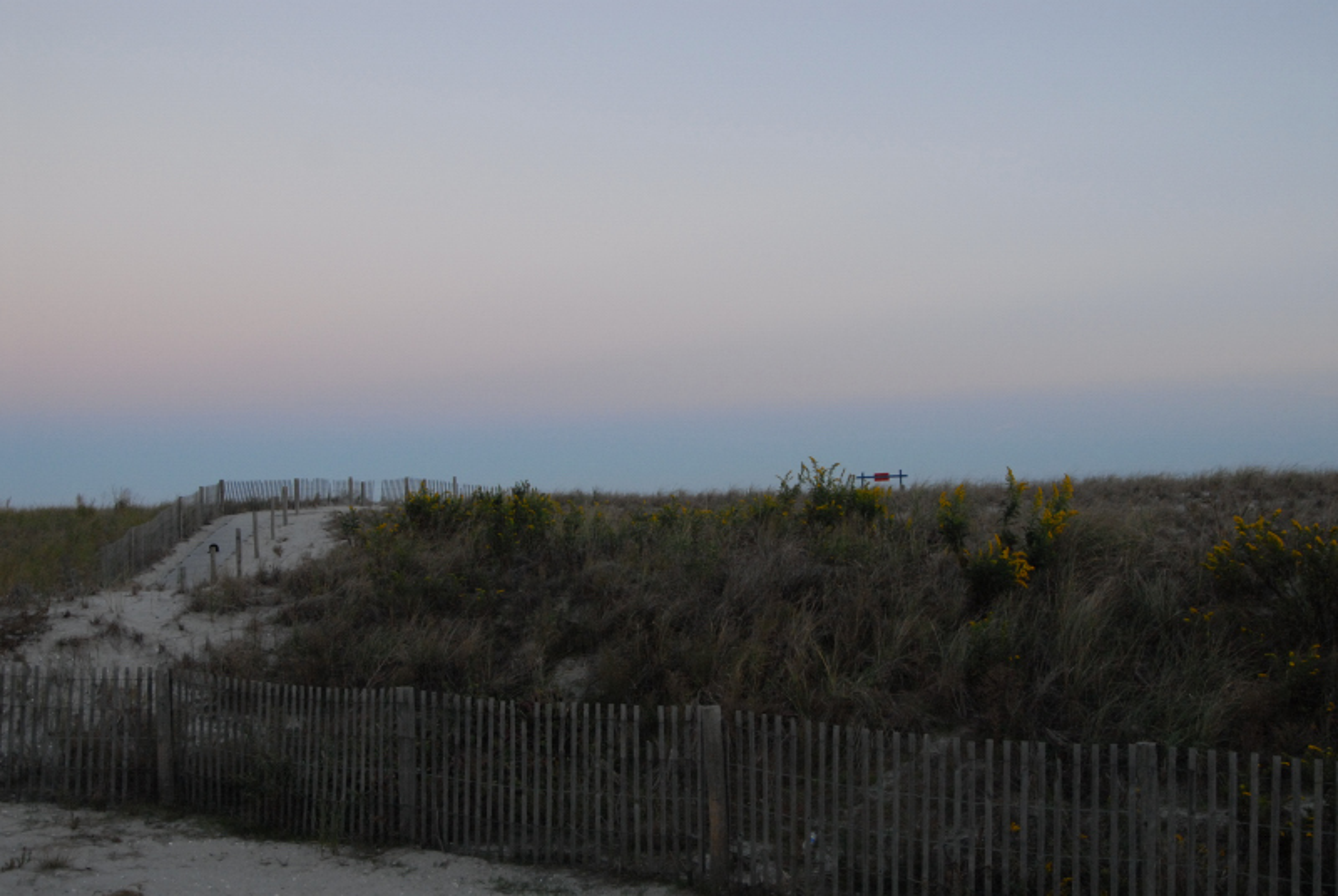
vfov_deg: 37.0
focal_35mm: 36
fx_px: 1340
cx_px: 669
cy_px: 448
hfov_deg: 53.1
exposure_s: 1/90
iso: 800
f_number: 5
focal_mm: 24
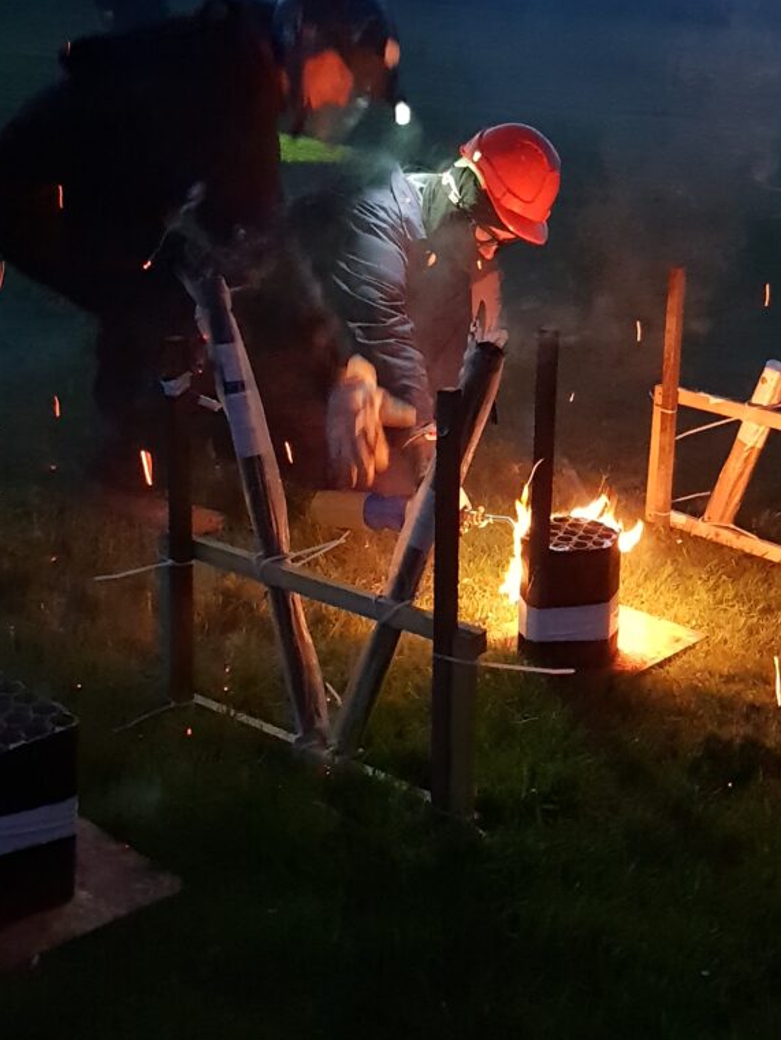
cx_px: 465
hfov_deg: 40.5
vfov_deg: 51.9
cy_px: 370
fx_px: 1053
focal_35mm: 35
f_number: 1.5
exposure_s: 1/20
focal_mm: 4.3
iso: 1000
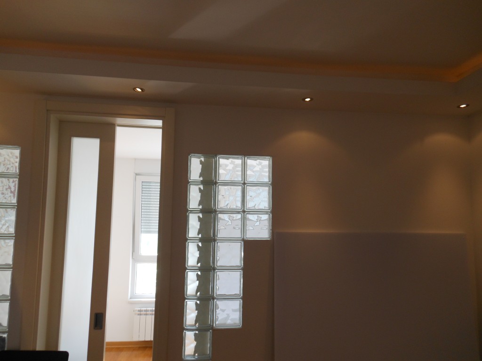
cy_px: 180
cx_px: 241
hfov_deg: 69.4
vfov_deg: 54.9
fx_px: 348
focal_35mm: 25
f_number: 3.2
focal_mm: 4.5
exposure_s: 1/80
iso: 80
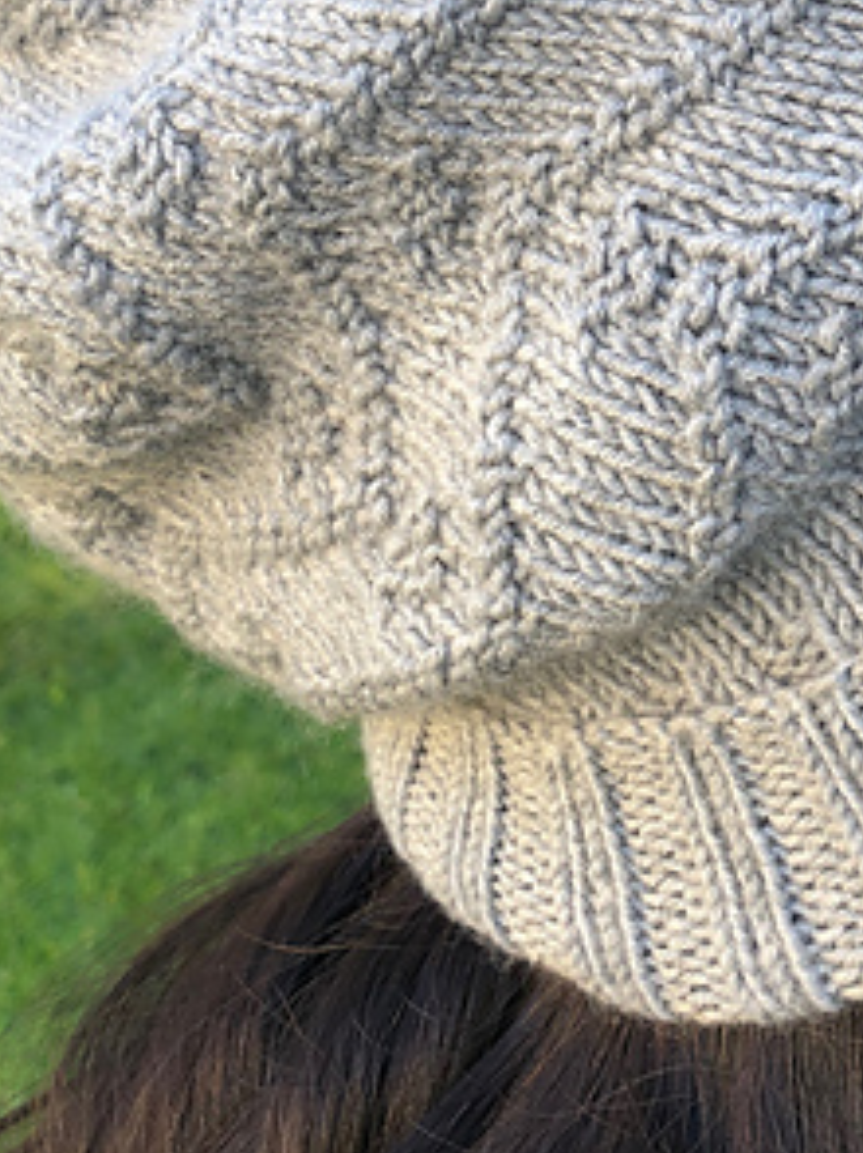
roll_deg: -0.6
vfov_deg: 30.5
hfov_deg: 23.5
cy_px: 149
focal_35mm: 61
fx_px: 2031
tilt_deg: -8.9
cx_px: 737
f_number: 1.8
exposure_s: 1/137
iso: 20
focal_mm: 3.99
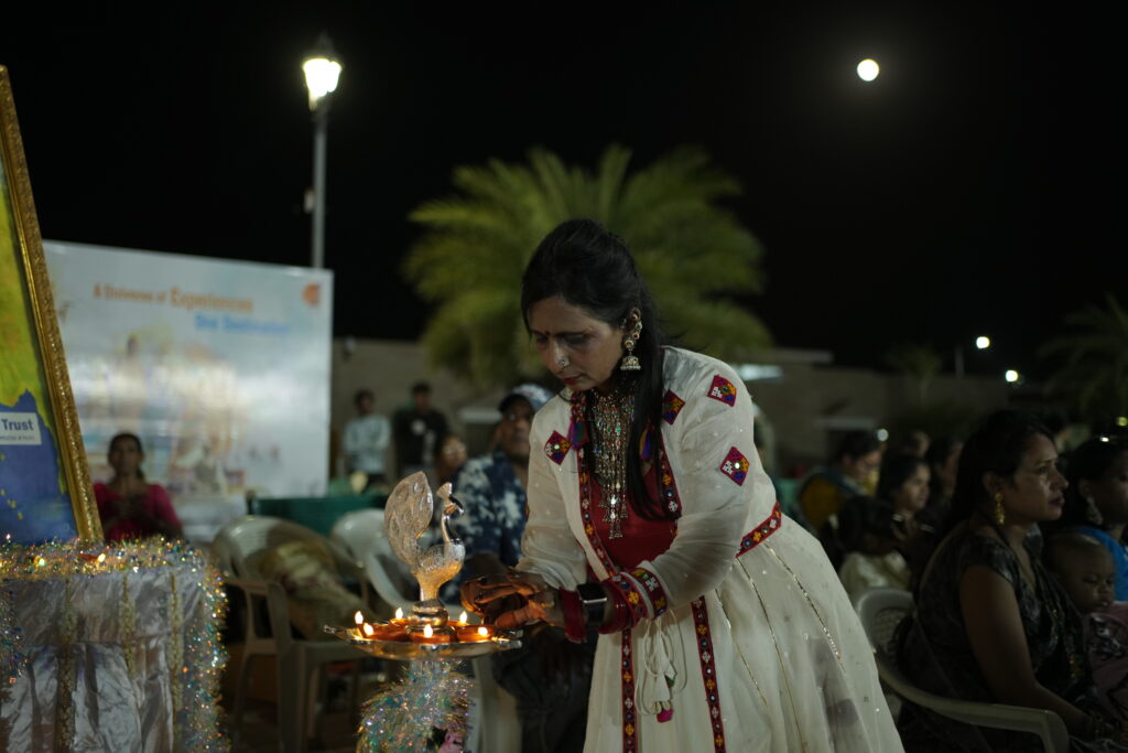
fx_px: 1097
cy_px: 376
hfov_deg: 54.4
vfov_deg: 37.9
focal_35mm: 35
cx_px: 564
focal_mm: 35
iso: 1000
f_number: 1.8
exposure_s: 1/100
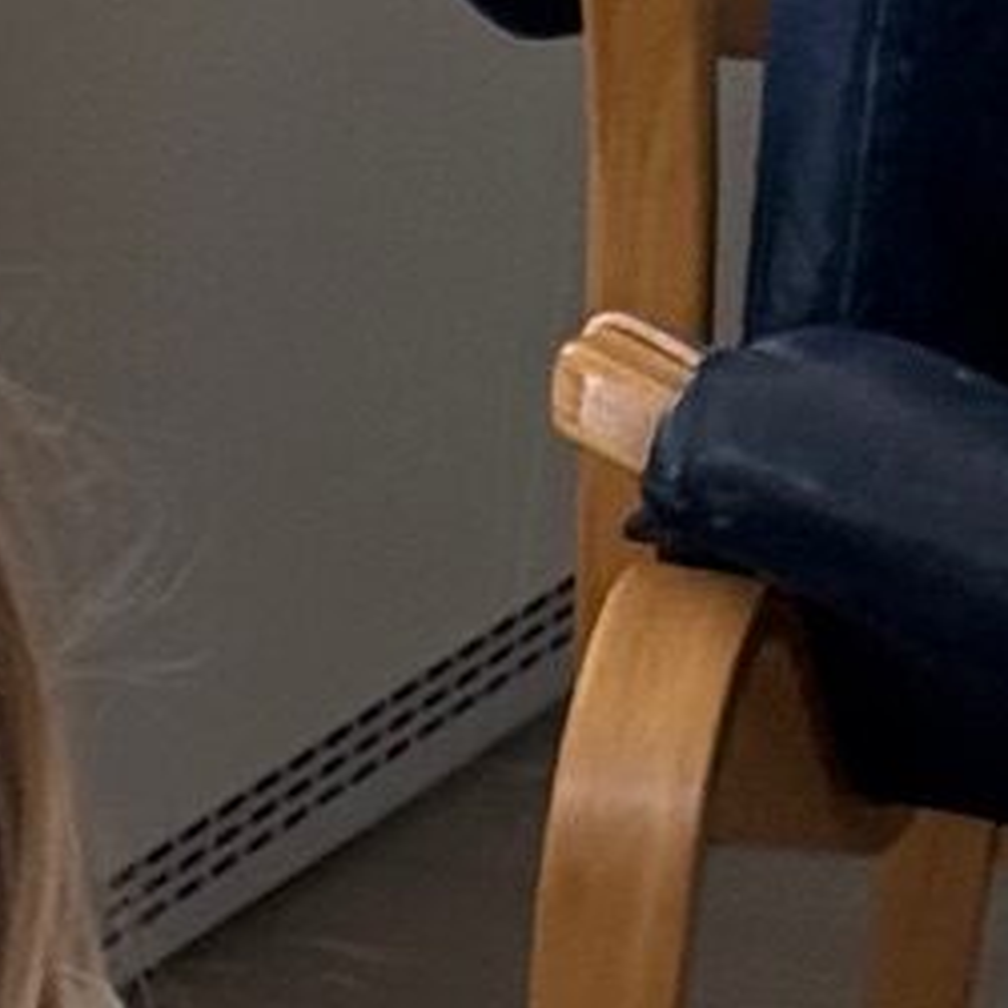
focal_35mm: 341
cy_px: 2558
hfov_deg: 5.0
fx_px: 11234
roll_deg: -2.8
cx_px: -1526
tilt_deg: -25.3
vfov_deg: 5.0
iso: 125
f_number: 1.78
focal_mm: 6.76
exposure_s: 1/166
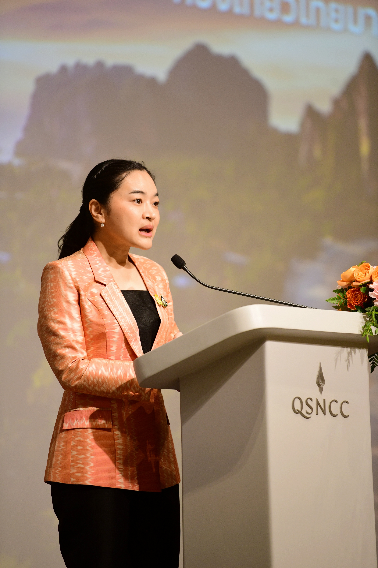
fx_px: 3150
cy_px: 284
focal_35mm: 200
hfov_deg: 6.9
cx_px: 189
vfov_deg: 10.3
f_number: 2.8
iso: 1250
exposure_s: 1/200
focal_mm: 200
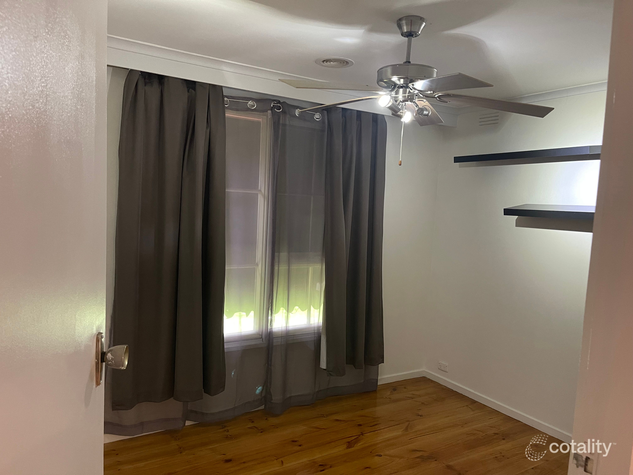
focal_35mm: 26
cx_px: 316
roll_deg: -2.8
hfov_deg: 67.3
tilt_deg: -6.0
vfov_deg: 53.1
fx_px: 475
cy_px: 238
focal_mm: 5.1
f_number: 1.6
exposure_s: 1/33
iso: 400
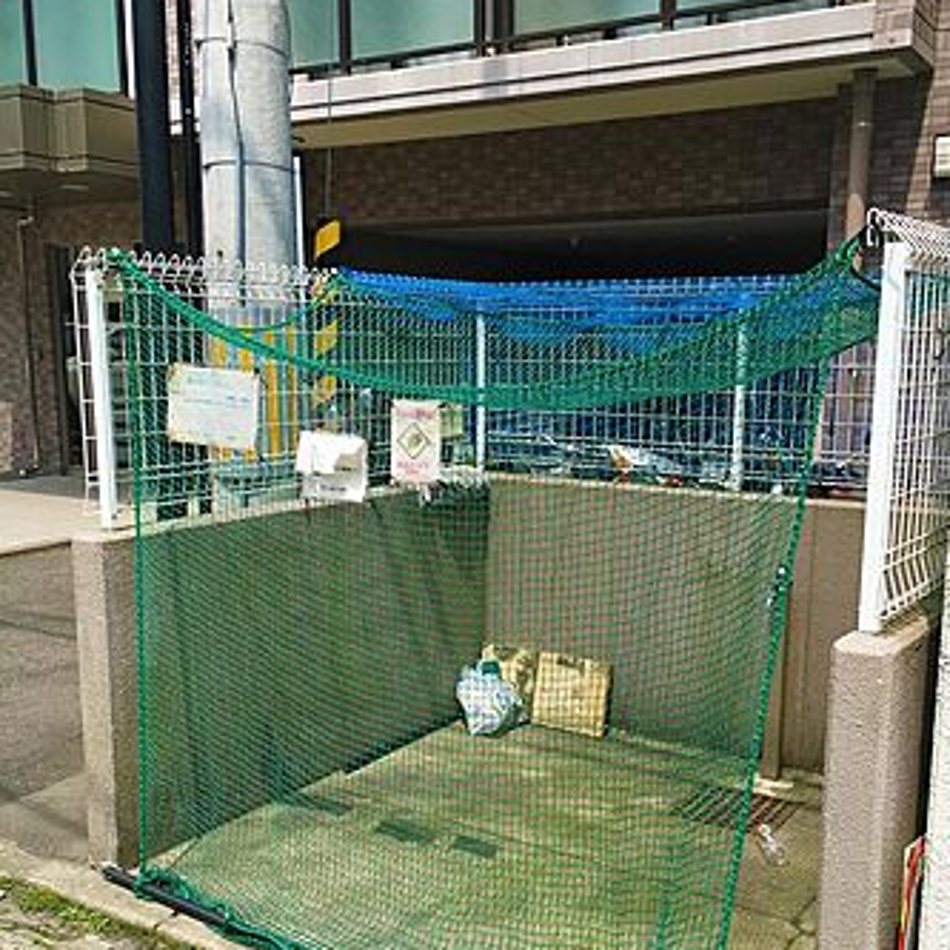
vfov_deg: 44.7
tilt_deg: -8.1
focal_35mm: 37
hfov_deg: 44.9
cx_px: 511
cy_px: 559
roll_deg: -0.4
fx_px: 1149
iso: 25
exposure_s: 1/894
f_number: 2.2
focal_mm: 4.15
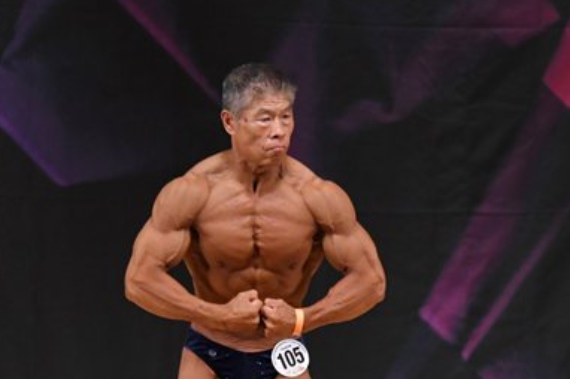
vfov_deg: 2.6
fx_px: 8194
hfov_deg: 4.0
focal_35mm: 518
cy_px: 366
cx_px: 281
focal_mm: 170
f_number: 5.6
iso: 3200
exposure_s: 1/400
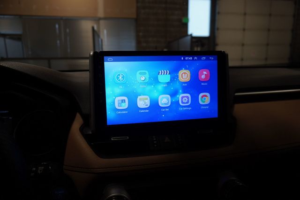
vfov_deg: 53.1
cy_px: 100
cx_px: 150
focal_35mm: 24
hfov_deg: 73.8
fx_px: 200
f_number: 4
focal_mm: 16
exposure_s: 1/60
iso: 125
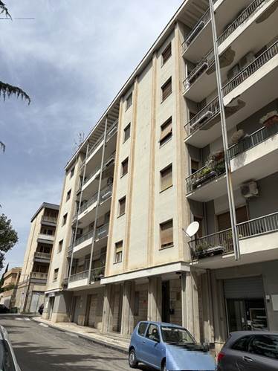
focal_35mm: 26
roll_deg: -3.4
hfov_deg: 53.0
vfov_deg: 67.3
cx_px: 139
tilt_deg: +26.7
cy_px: 186
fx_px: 279
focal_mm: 5.96
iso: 50
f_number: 1.6
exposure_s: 1/5952
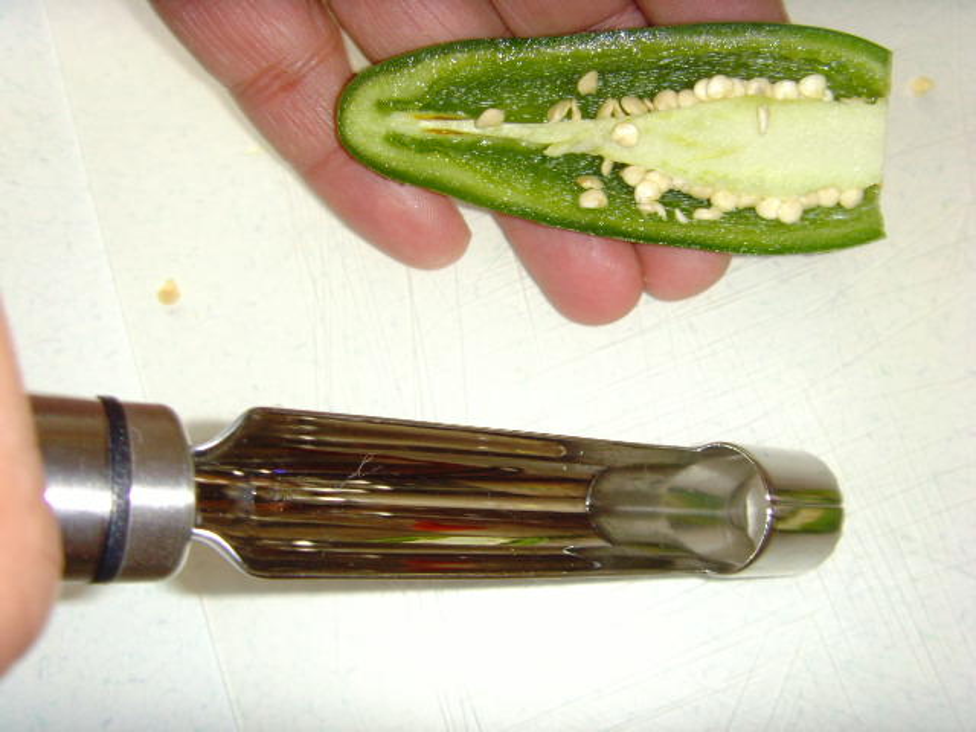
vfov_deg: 36.8
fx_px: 1100
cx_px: 488
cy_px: 366
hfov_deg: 47.9
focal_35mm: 39
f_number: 3.5
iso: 200
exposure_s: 1/45
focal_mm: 6.6
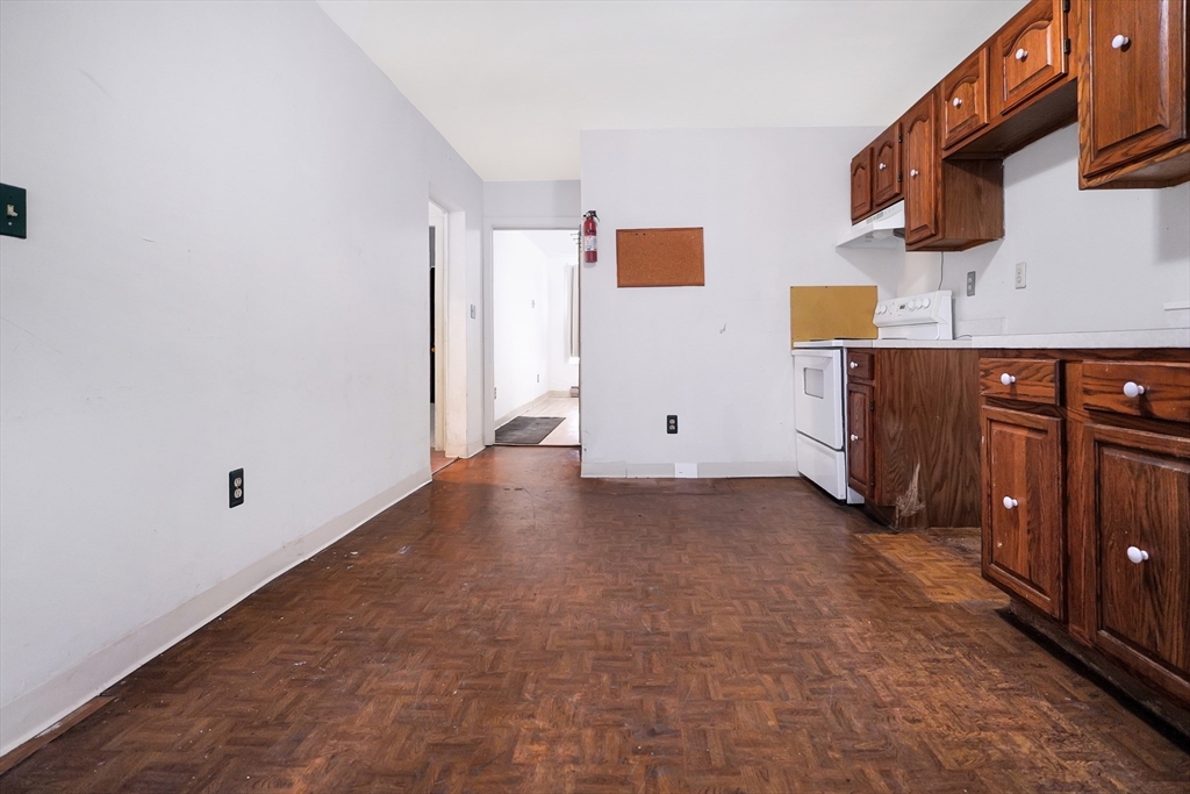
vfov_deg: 72.1
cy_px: 397
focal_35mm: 16
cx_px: 595
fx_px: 545
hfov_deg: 95.0
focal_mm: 11
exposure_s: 1/80
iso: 640
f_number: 1.8
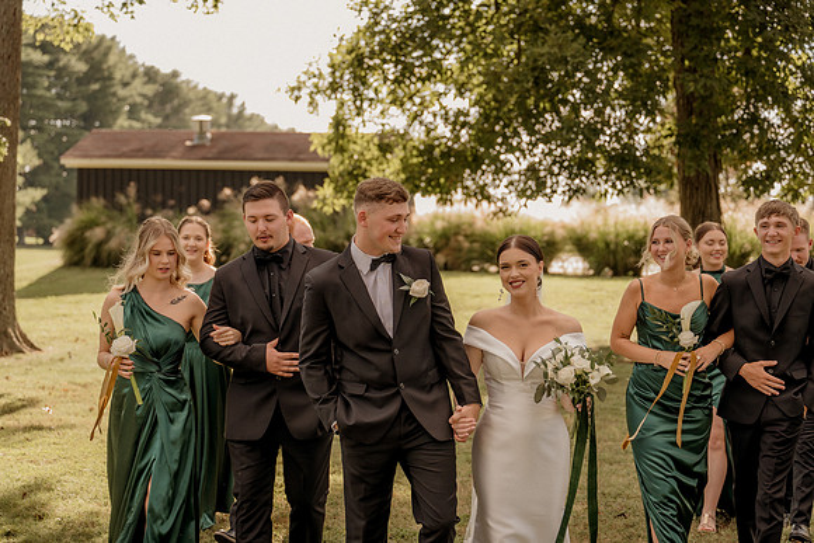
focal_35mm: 66
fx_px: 1490
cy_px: 269
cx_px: 391
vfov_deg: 20.7
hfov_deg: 30.5
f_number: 2.8
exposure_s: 1/640
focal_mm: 60
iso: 250
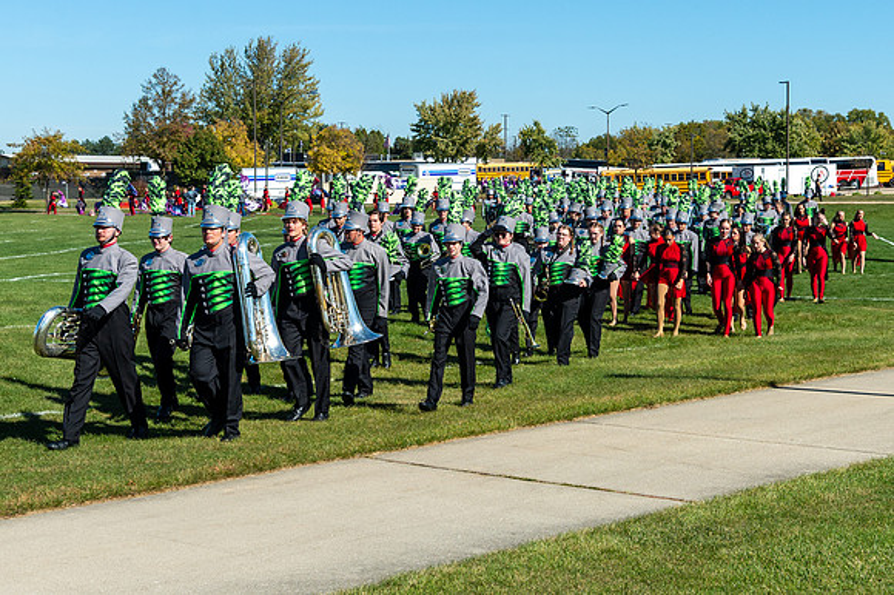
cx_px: 473
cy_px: 260
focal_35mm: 66
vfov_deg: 20.7
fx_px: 1629
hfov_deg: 30.7
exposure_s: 1/1250
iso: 320
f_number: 8
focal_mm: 40
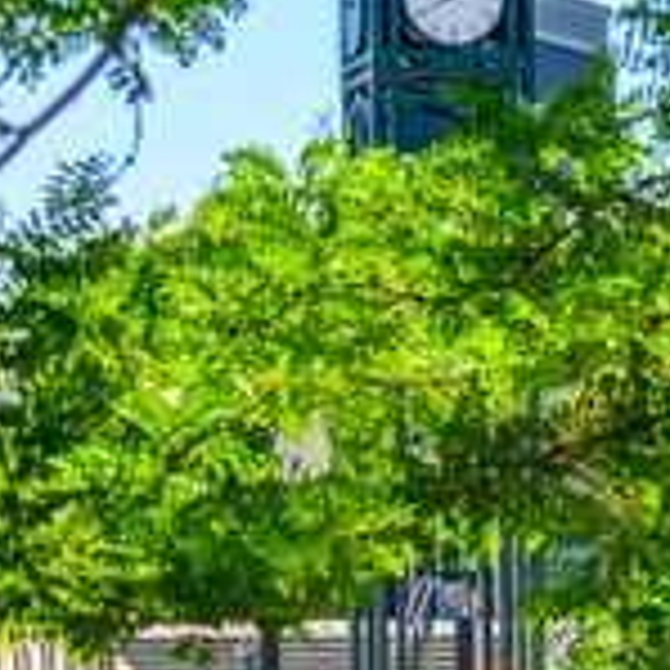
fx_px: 5234
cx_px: 49
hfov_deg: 7.3
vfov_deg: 7.3
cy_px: 67
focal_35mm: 239
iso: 125
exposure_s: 1/640
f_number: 8
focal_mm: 70
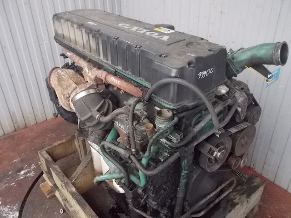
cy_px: 109
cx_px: 146
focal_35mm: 29
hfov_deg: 61.7
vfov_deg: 48.2
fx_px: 244
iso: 640
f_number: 3.3
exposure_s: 1/125
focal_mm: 4.1
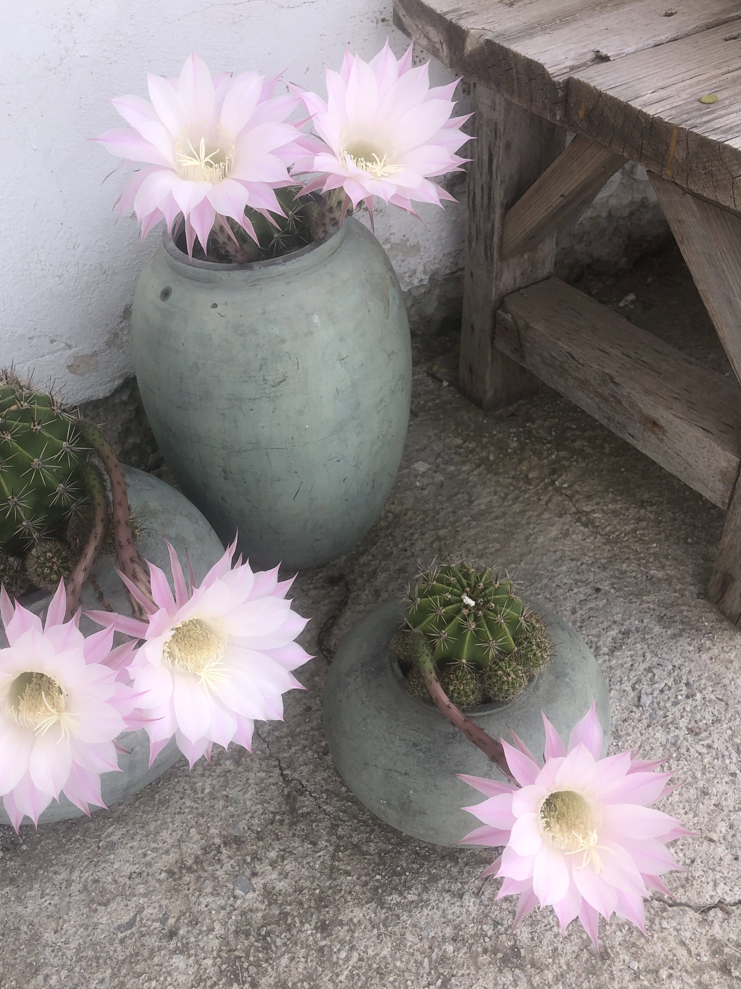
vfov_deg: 52.6
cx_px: 287
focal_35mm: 35
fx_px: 999
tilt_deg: -44.0
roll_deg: +9.9
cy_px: 520
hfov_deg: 40.5
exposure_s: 1/585
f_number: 1.8
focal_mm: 3.99
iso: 20
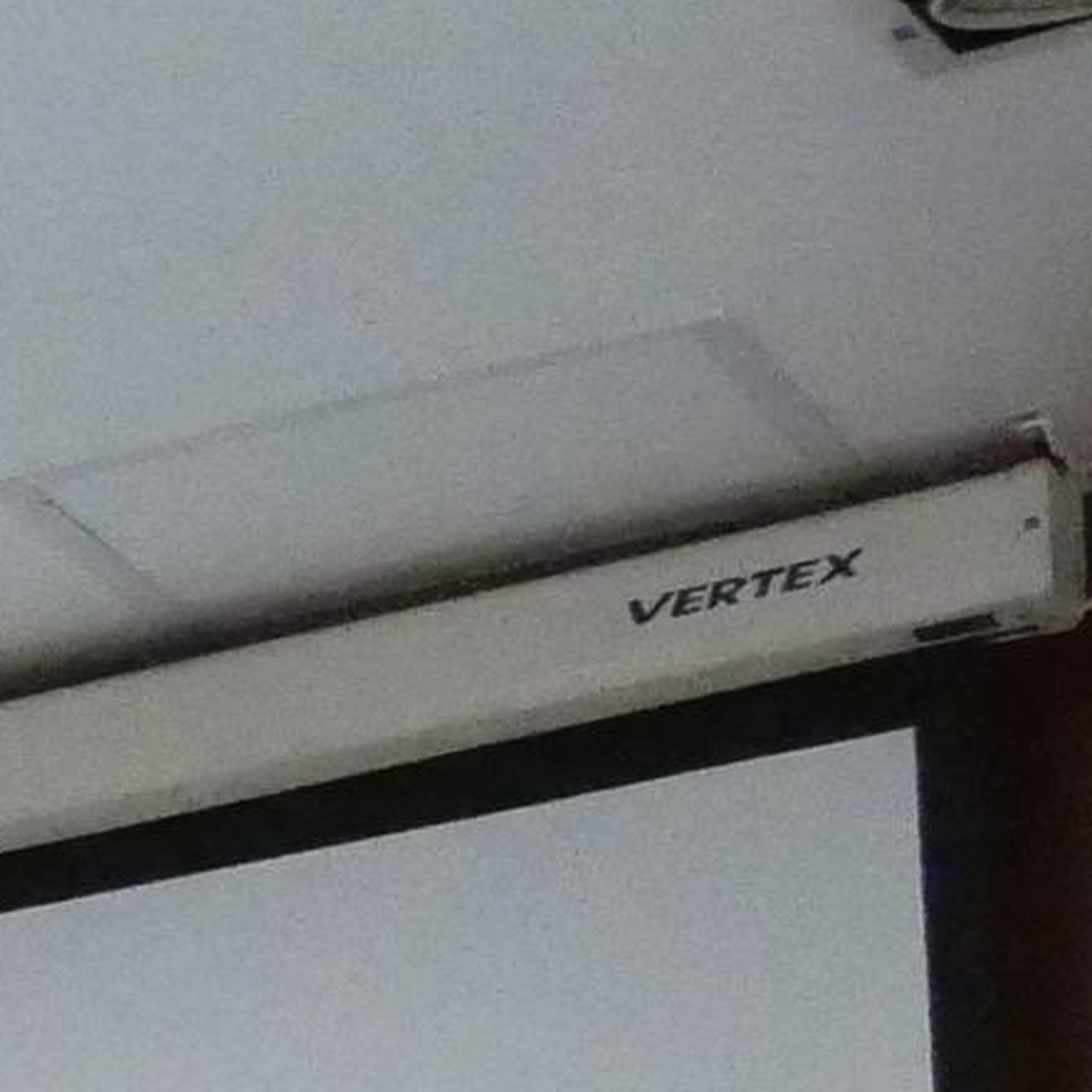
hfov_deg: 7.0
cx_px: -3259
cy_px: 2673
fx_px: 6888
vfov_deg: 8.3
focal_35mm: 193
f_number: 5.6
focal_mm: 13
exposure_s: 1/200
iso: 6400
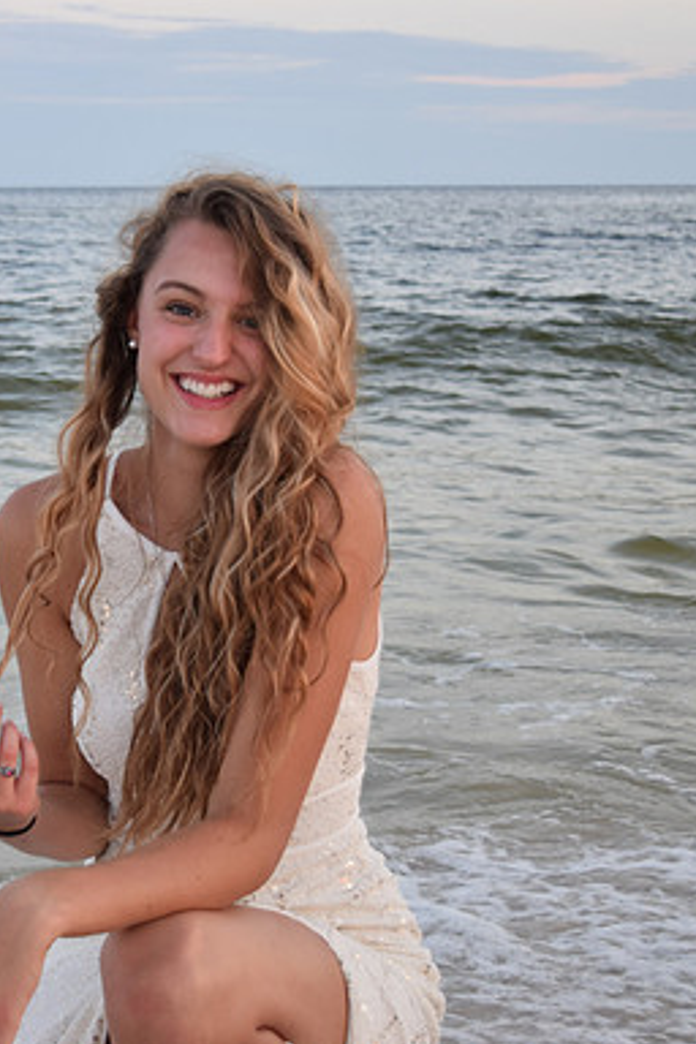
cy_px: 523
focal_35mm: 77
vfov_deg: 26.3
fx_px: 2233
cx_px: 63
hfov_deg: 17.4
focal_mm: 34
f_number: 4.5
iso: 400
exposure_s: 1/80
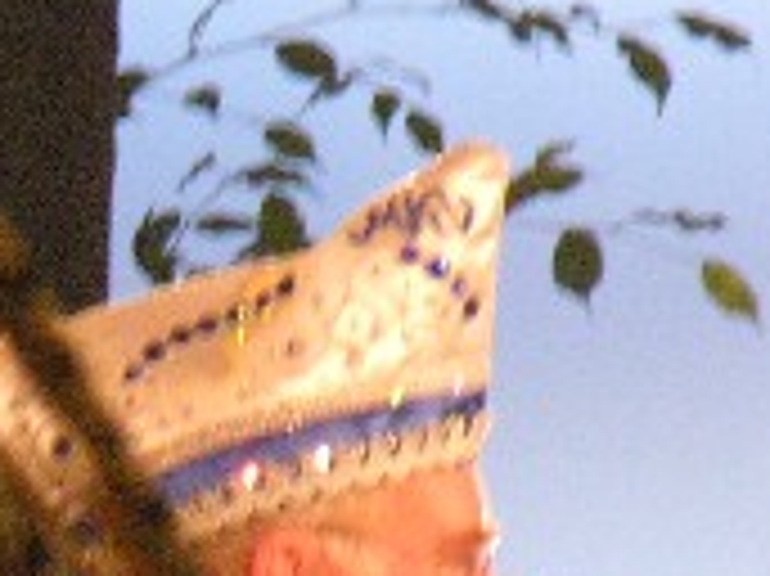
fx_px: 36477
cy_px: 981
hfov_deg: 1.2
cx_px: -459
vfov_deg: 0.9
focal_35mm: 1641
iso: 400
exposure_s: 1/21.5
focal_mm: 89
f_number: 5.2
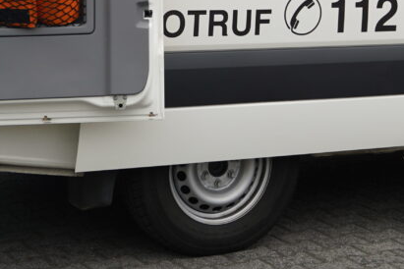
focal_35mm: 109
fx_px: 1223
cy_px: -104
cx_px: 342
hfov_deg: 18.5
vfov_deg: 12.1
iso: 100
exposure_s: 1/200
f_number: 4.5
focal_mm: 32
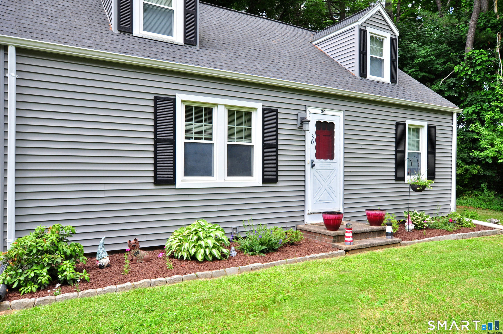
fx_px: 356
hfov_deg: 70.5
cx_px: 252
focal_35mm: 26
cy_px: 167
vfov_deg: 50.3
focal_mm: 17
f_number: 8
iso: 250
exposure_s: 1/125
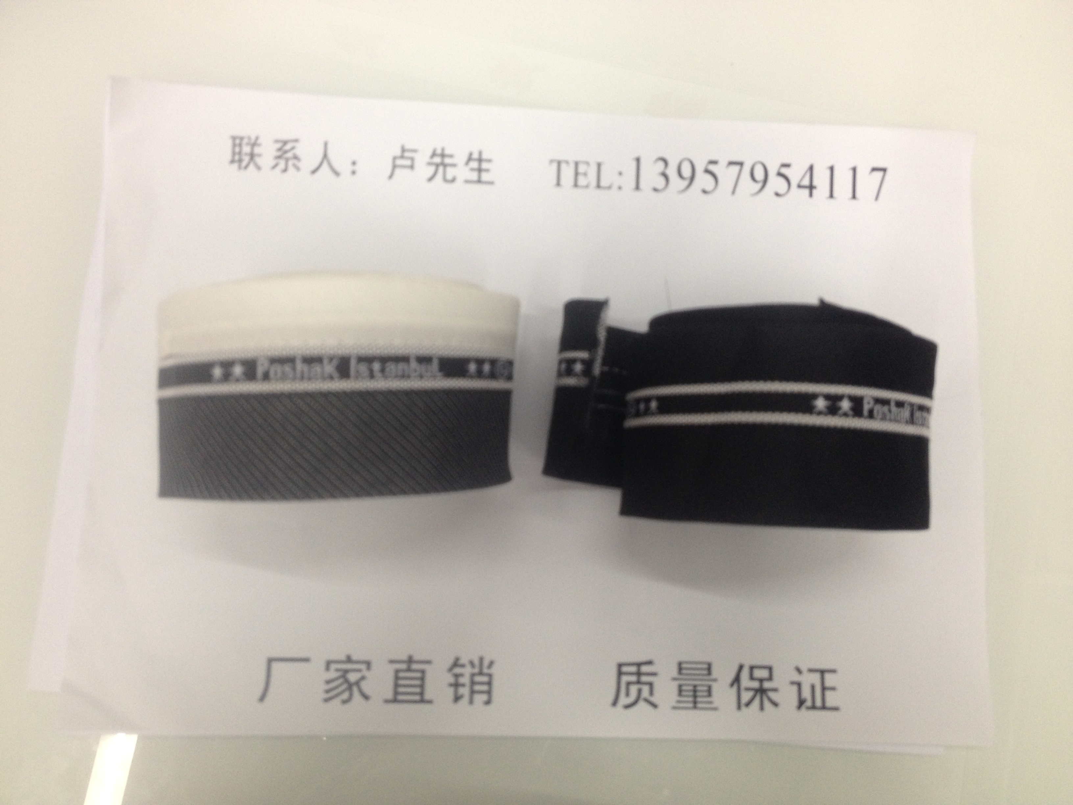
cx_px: 536
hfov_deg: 52.6
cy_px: 402
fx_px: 1085
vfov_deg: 40.7
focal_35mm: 35
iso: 80
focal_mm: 4.28
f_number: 2.4
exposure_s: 1/20
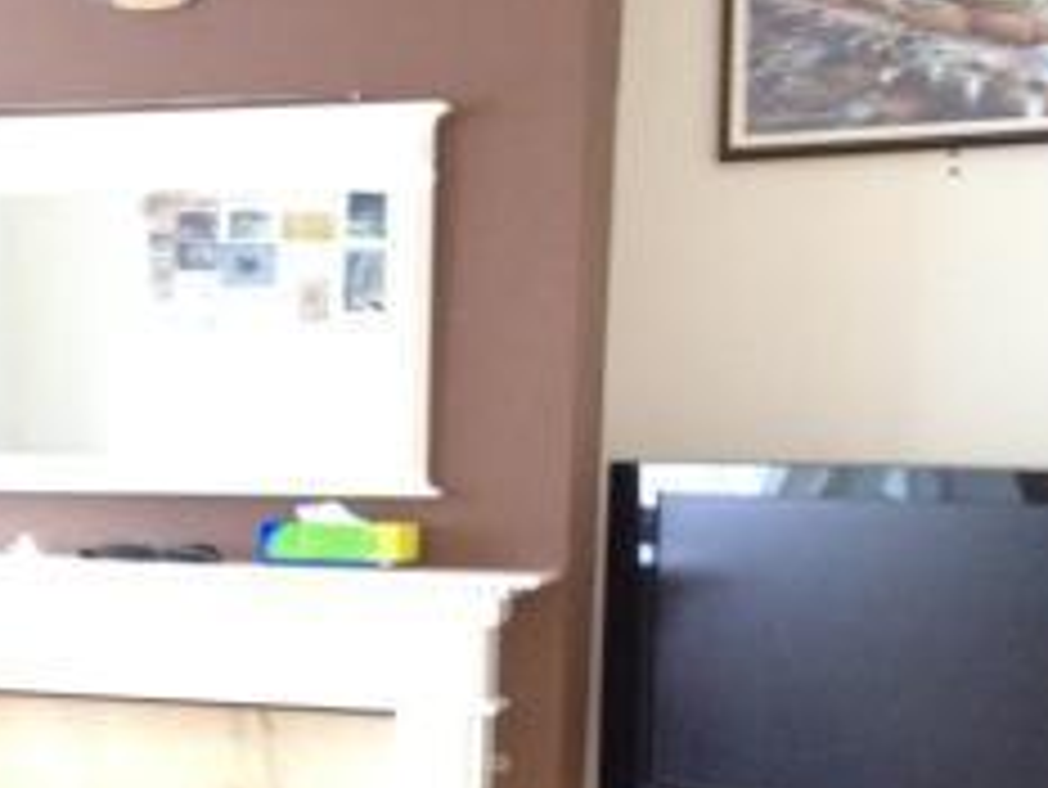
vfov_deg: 17.4
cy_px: 761
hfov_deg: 23.2
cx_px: 198
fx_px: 2514
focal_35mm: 83
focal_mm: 4.28
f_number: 2.4
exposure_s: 1/20
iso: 400
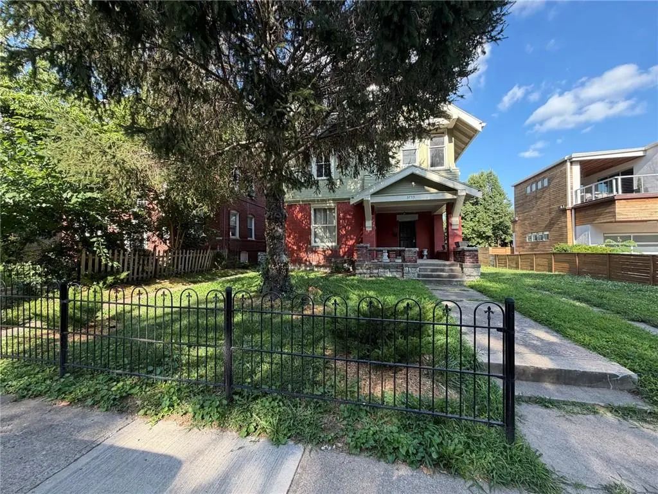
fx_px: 266
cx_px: 329
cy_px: 247
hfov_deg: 102.1
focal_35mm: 14
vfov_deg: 85.7
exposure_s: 1/238
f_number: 2.2
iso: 50
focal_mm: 2.22
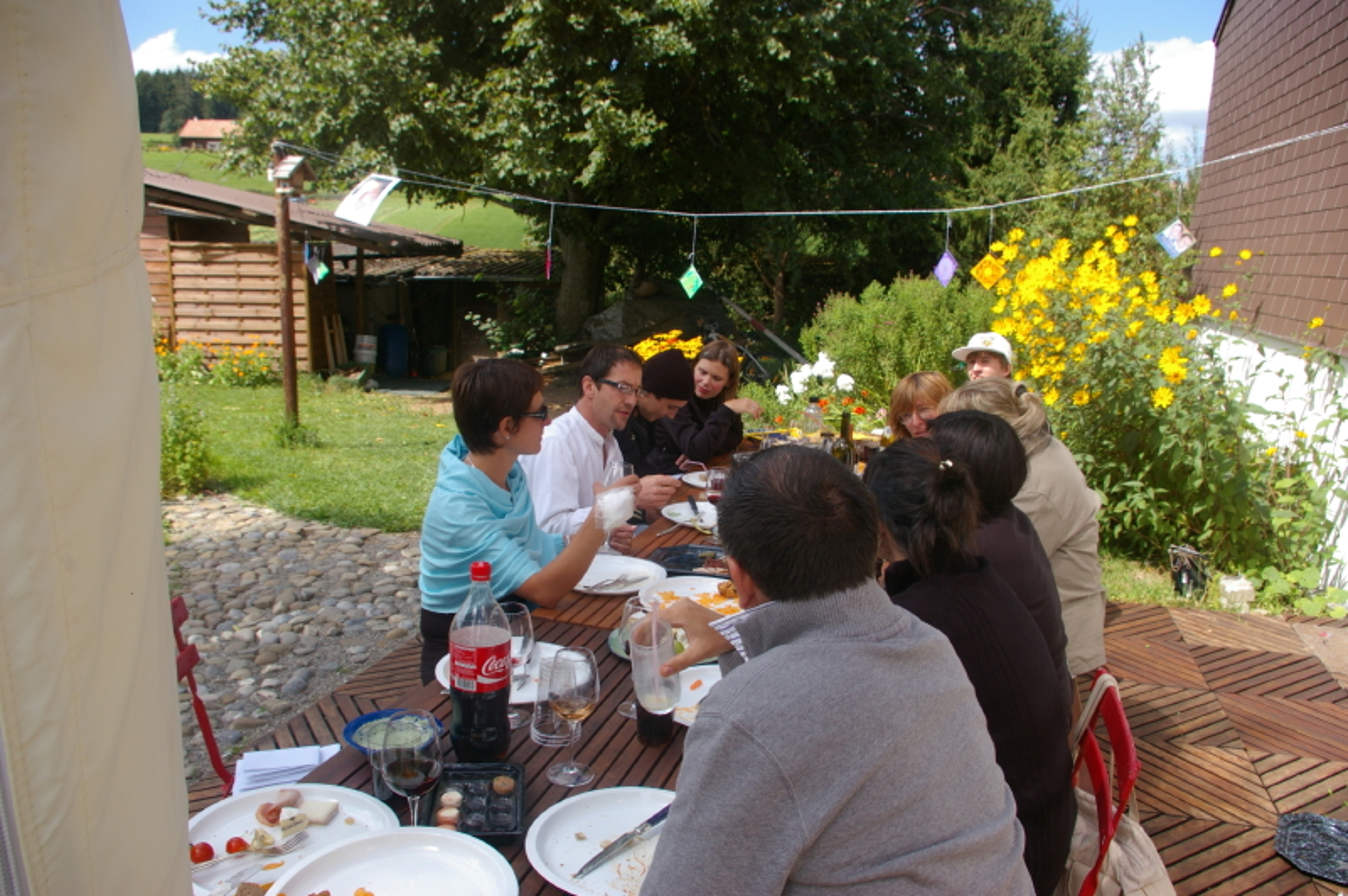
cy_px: 448
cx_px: 674
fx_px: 1010
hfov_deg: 67.4
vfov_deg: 47.9
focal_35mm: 27
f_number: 9.5
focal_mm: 18
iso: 200
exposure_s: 1/125
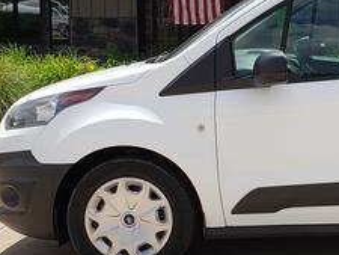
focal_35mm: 74
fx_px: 725
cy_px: 104
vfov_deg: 19.9
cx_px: 431
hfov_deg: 23.5
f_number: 2.4
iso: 50
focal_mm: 4.3
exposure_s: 1/1698
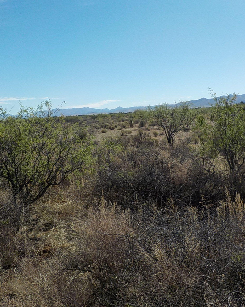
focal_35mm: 40
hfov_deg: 36.9
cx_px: 165
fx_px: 363
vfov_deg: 45.8
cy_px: 151
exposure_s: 1/1250
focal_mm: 4.1
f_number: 3.3
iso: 125
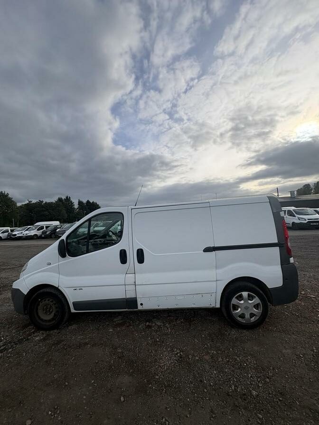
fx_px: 172
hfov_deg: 85.7
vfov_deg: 102.1
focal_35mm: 14
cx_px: 160
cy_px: 212
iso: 50
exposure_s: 1/2083
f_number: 2.2
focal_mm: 2.22
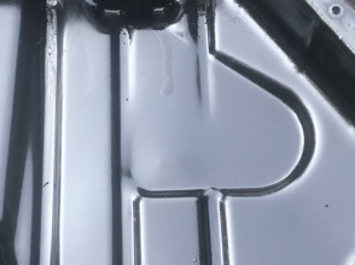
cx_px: 141
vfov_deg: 24.0
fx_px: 625
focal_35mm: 61
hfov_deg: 31.6
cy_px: 142
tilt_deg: -69.9
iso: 40
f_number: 1.8
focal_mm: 3.99
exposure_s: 1/93
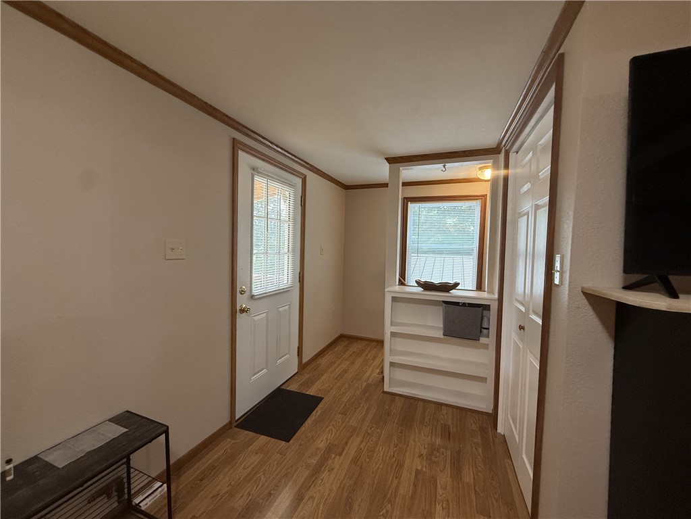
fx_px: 279
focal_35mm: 14
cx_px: 346
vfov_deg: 85.7
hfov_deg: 102.1
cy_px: 260
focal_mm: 2.22
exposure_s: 1/120
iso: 200
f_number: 2.2
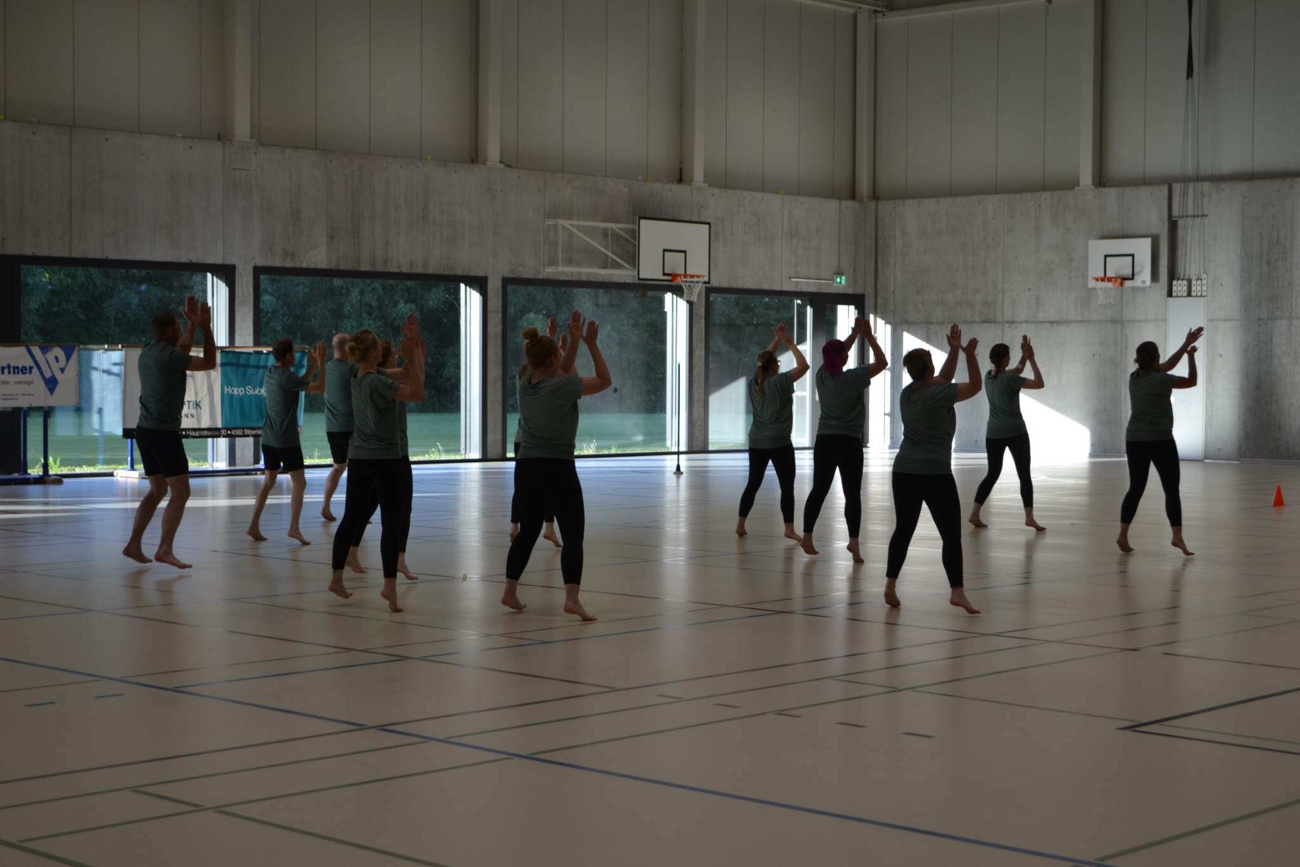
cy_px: 434
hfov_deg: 35.1
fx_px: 2058
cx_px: 650
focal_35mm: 57
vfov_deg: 23.8
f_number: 5.6
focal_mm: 38
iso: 220
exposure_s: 1/125
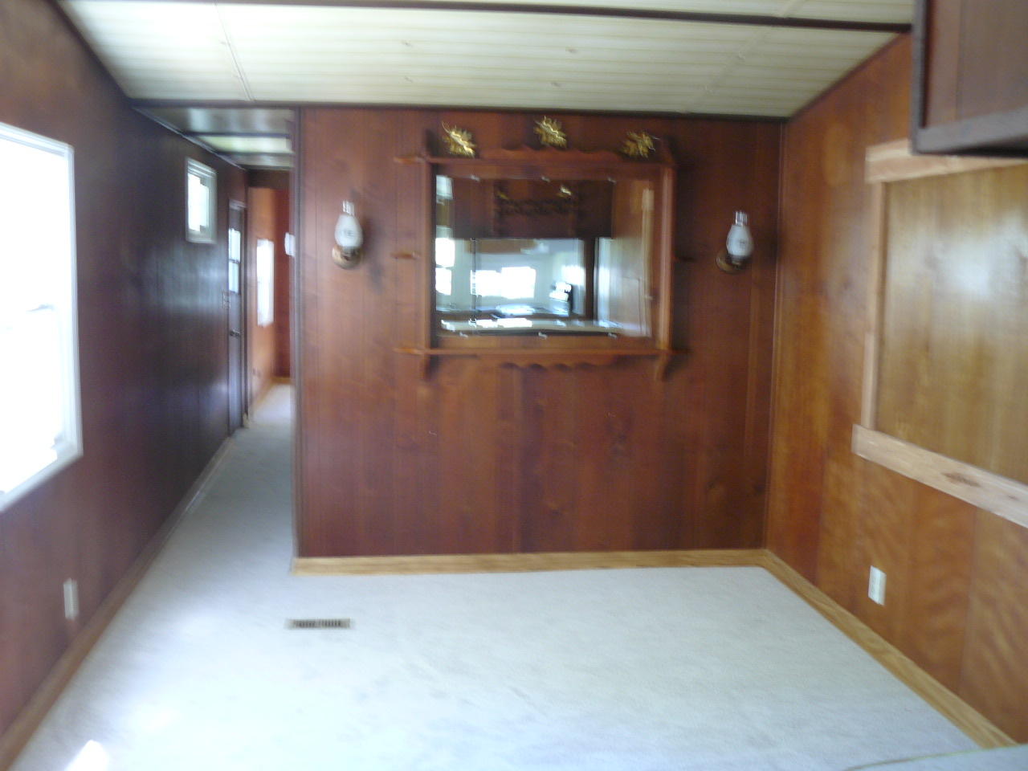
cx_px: 514
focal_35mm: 36
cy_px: 386
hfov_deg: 51.4
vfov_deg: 39.7
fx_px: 1069
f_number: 2.8
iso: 100
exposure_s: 1/5
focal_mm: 6
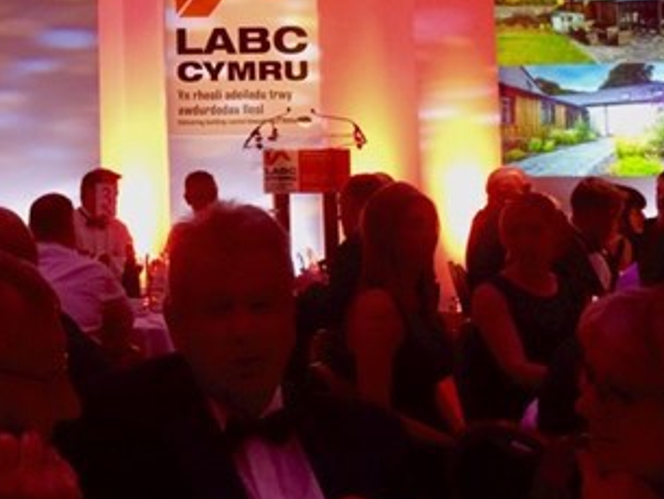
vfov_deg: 19.0
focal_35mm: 76
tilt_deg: +1.5
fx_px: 1458
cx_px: -17
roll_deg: +0.0
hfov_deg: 24.4
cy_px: 26
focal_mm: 4.15
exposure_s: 1/30
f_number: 2.2
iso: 160
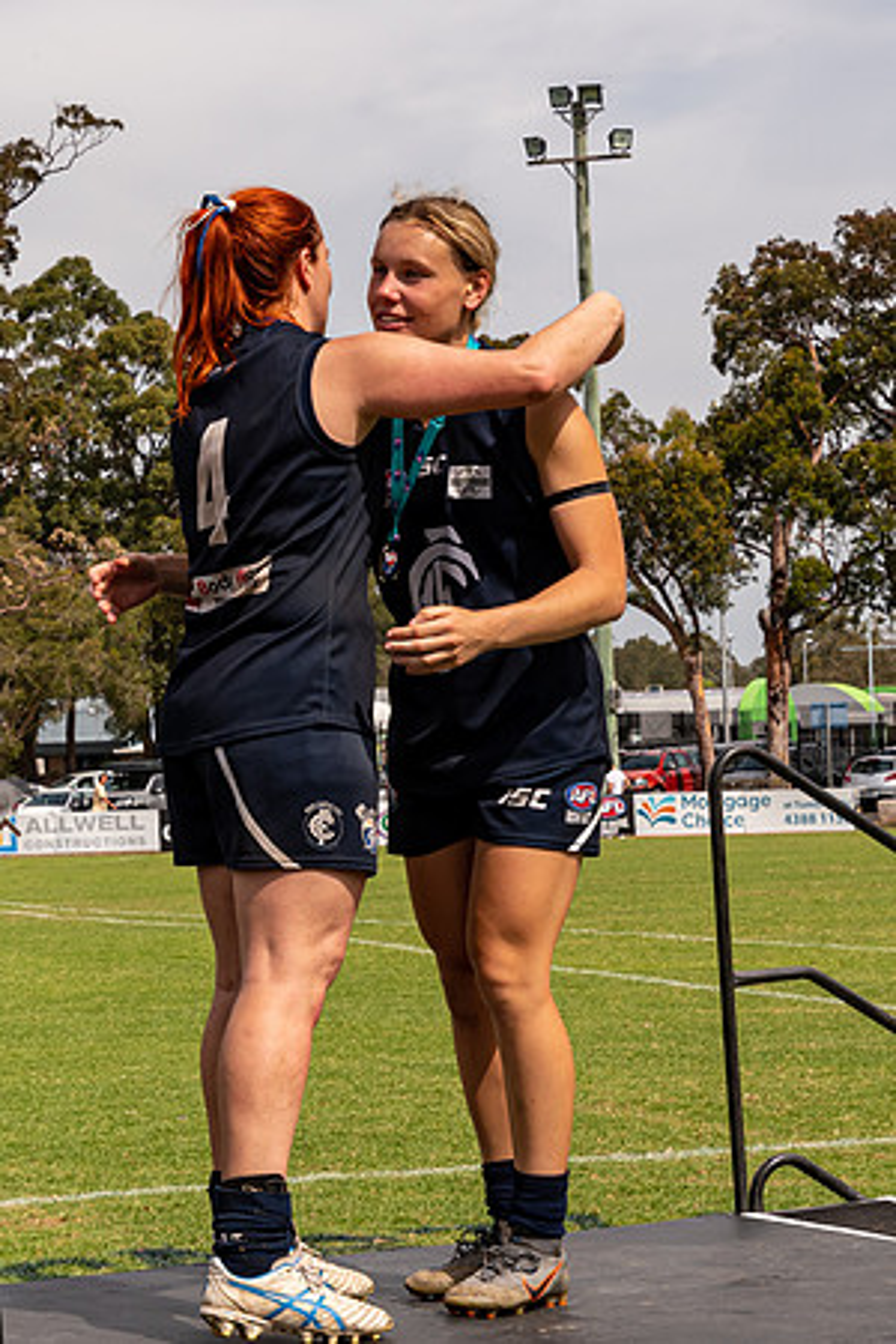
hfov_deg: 13.1
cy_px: 575
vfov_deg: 19.5
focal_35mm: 105
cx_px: 367
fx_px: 3910
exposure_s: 1/640
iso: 200
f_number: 8
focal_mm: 40
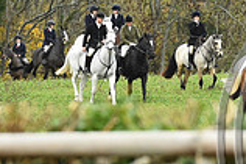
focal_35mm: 733
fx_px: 5004
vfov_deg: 1.9
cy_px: 116
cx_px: 360
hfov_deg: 2.8
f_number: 5.6
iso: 4000
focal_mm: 200
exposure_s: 1/1250
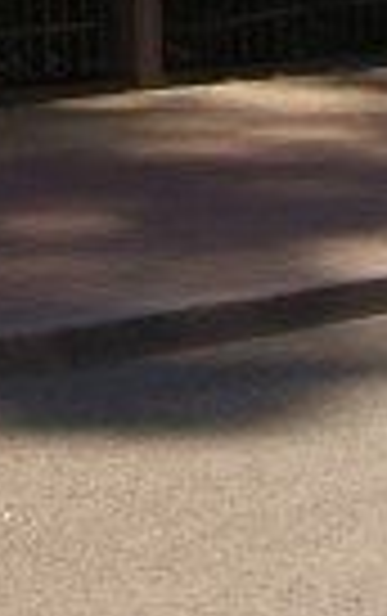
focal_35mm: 251
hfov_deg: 4.6
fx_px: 4222
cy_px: -866
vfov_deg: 7.8
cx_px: -1440
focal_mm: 22
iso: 100
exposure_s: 1/80
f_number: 8
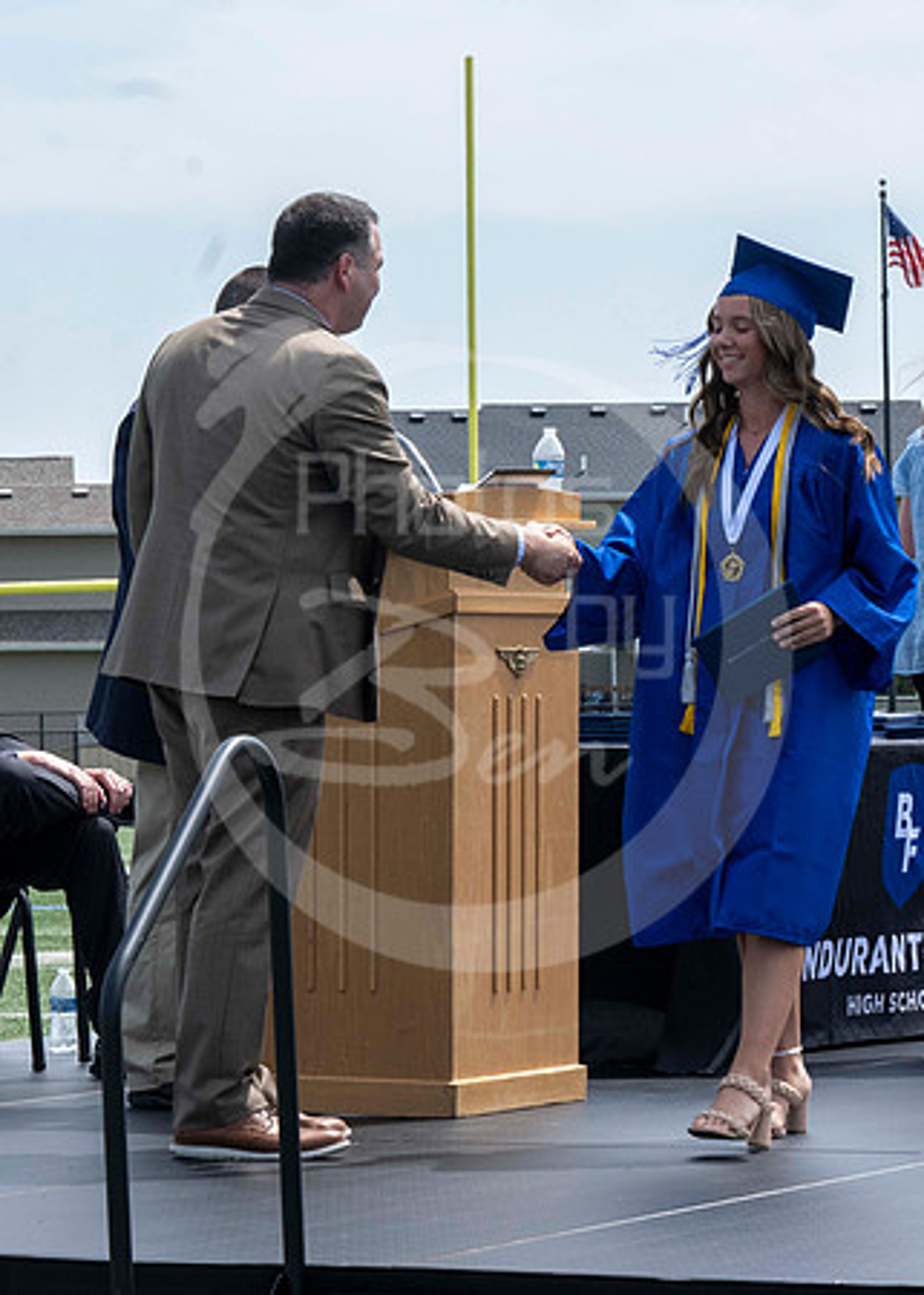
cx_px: 291
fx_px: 6003
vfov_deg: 12.3
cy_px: 458
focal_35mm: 163
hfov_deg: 8.8
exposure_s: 1/250
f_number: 13
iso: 200
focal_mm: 70
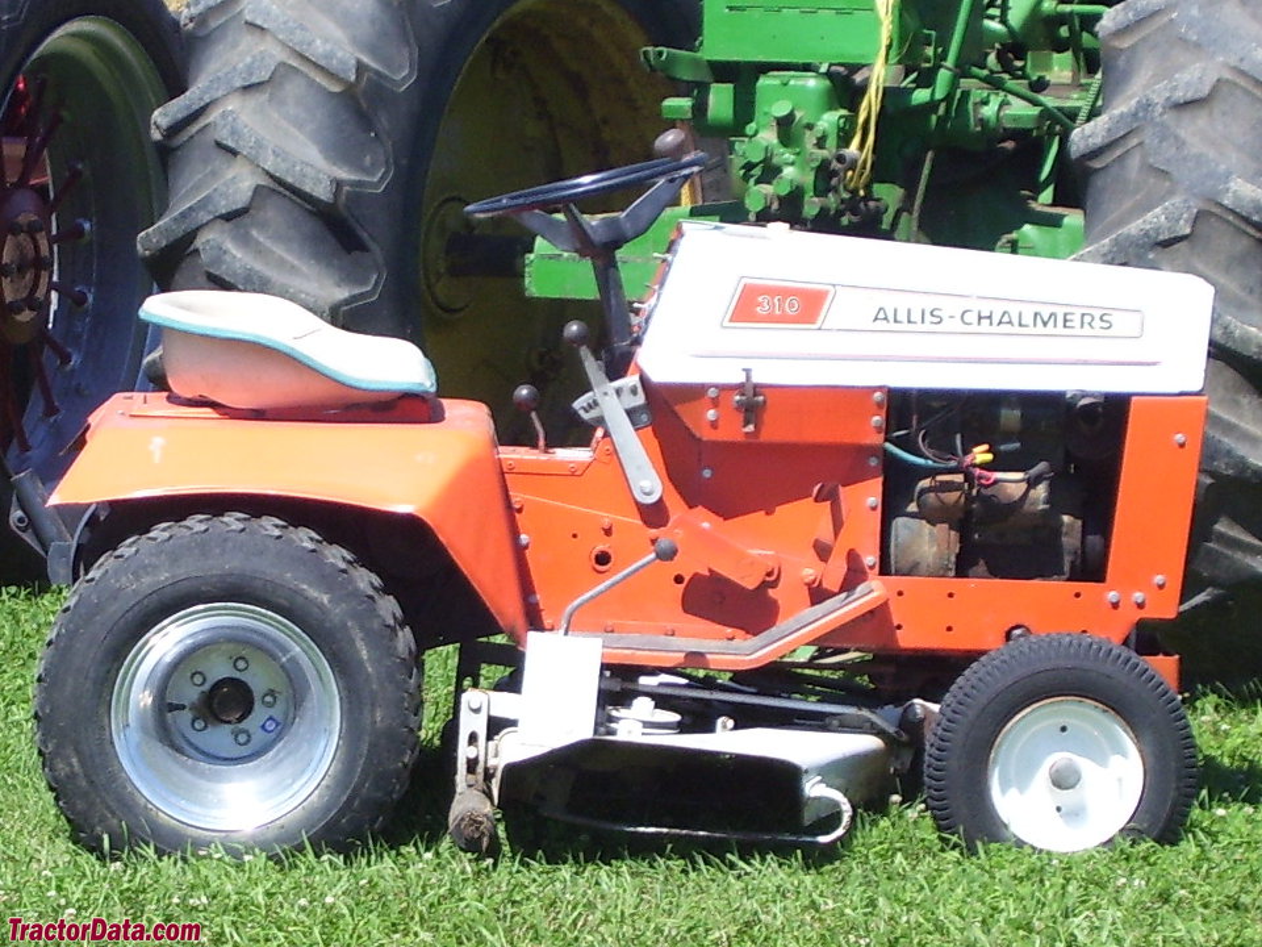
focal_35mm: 102
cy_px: 474
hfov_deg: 19.3
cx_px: 631
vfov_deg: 14.5
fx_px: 3719
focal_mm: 16.8
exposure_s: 1/500
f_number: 4.6
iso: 80
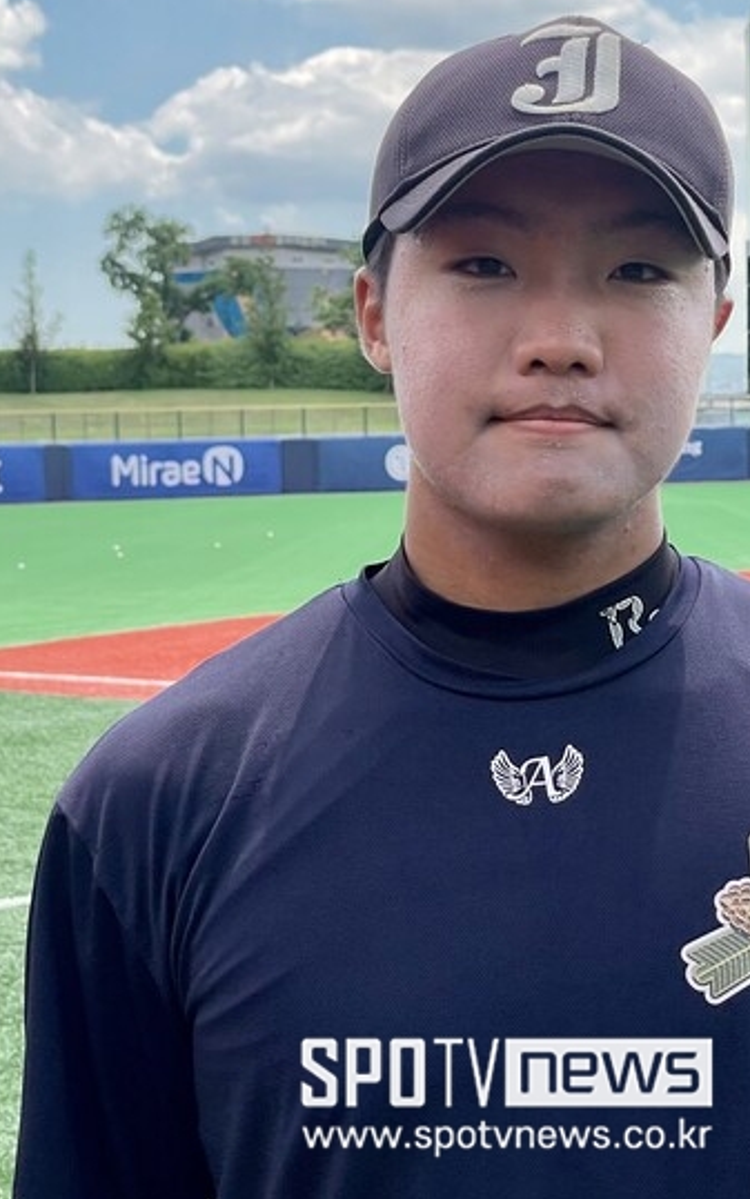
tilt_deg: -2.1
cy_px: 573
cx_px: 494
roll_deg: +1.3
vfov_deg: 22.6
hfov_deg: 14.2
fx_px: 3008
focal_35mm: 92
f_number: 2
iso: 25
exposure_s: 1/657
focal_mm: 6
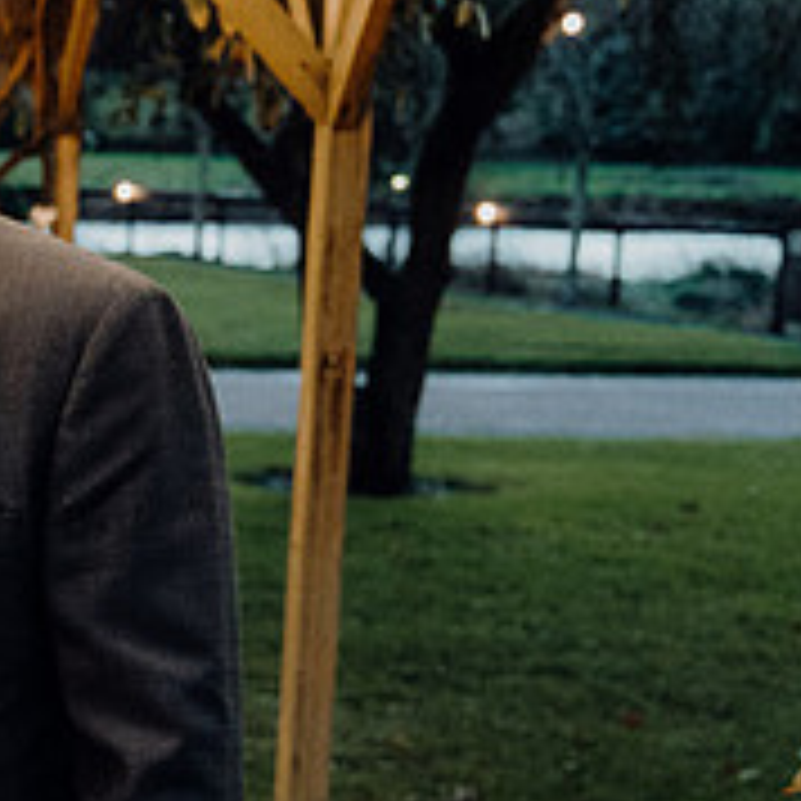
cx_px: -364
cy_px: 457
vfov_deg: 20.2
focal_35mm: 86
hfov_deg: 18.2
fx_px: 2251
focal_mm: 31
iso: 5000
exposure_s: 1/160
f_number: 3.5
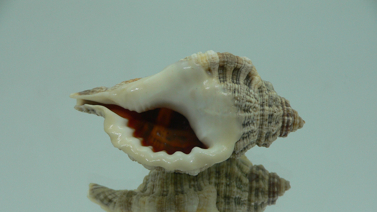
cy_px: 126
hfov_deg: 51.6
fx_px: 390
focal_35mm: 39
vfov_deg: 30.4
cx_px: 185
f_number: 2.8
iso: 80
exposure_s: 1/60
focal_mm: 4.6
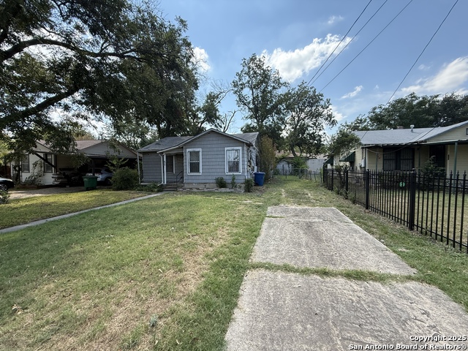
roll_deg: +0.0
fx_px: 189
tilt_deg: -1.8
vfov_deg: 85.7
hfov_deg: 102.1
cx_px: 234
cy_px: 176
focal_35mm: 14
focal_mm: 2.22
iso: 64
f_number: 2.2
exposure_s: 1/602
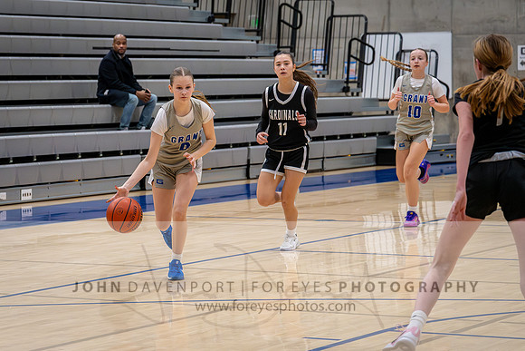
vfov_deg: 10.4
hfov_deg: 15.5
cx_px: 130
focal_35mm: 132
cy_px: 137
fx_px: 1920
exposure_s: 1/1000
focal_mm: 70
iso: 9000
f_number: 3.5
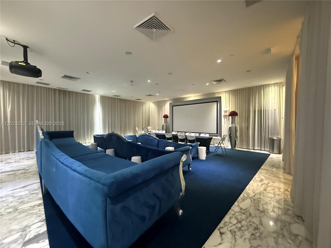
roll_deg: +0.1
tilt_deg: -0.6
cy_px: 124
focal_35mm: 14
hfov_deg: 102.1
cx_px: 166
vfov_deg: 85.7
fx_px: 134
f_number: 2.2
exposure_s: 1/60
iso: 1250
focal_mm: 2.22
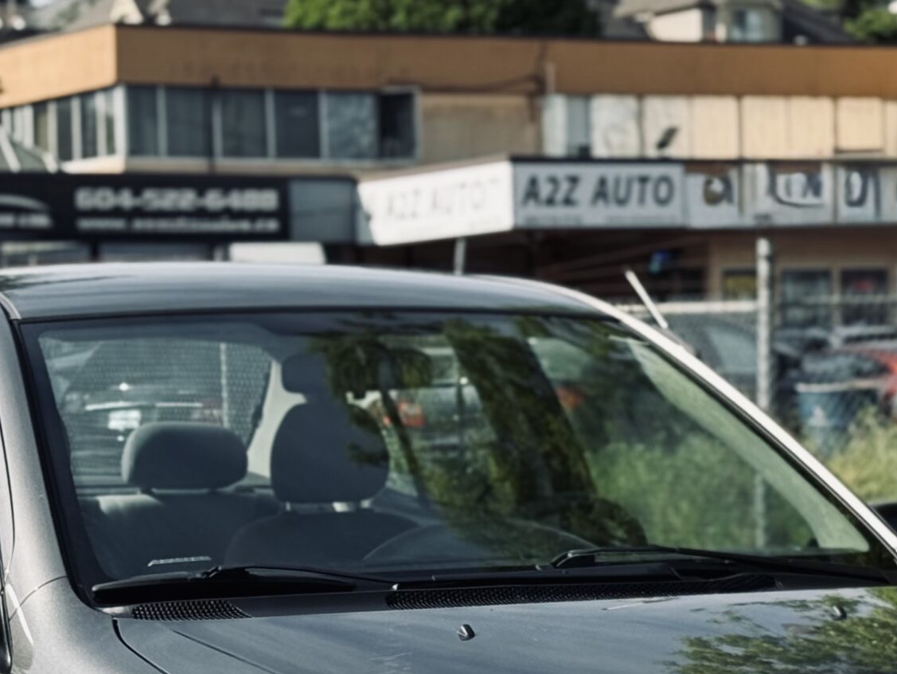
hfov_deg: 18.0
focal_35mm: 109
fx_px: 2825
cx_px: 490
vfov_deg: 13.3
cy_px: 740
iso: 64
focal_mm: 6.76
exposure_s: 1/2273
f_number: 1.78
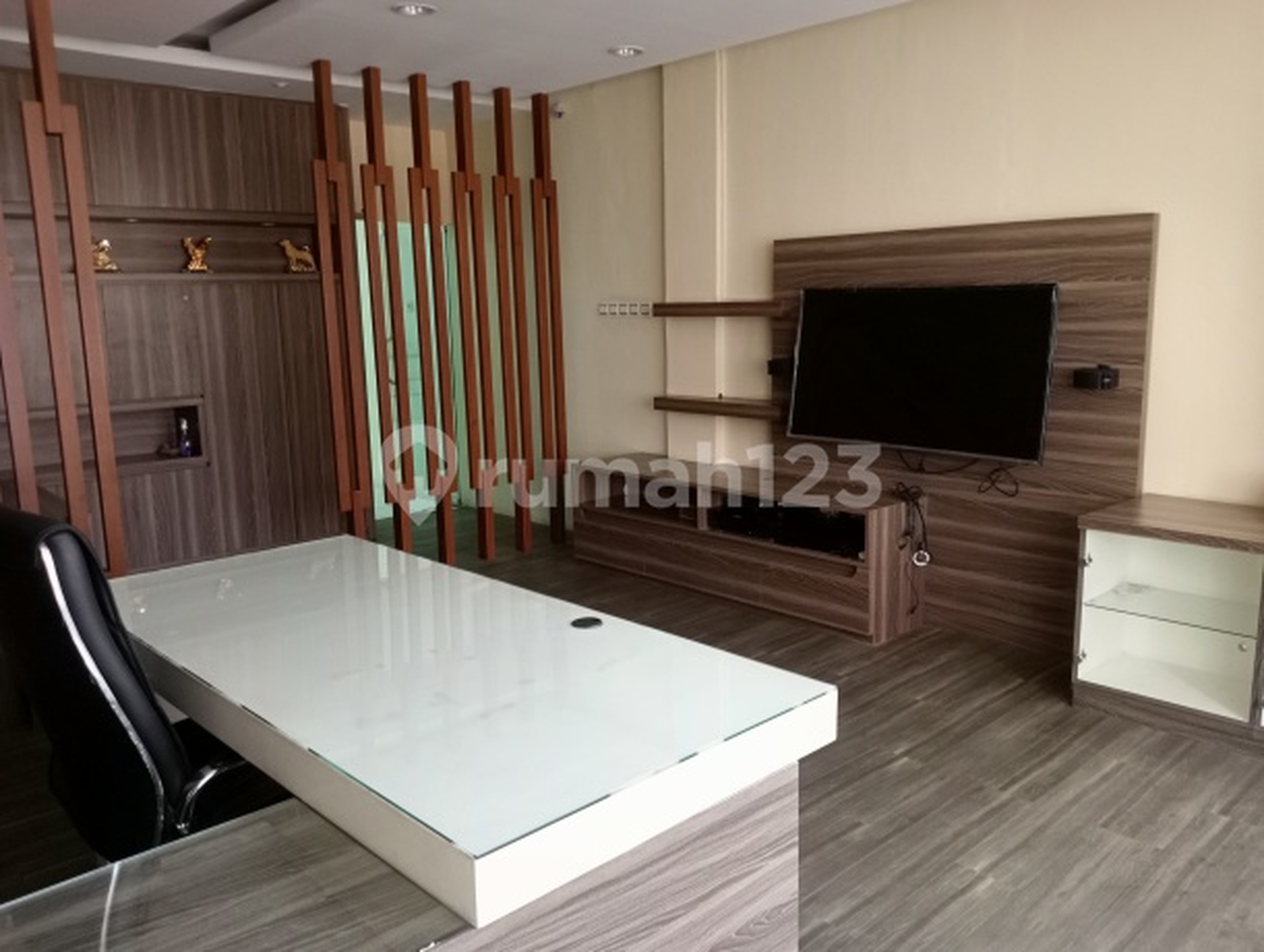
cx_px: 632
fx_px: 1024
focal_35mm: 28
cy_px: 476
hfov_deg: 63.4
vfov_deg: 49.9
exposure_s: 1/33.3
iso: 2437
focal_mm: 4.05
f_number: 1.8
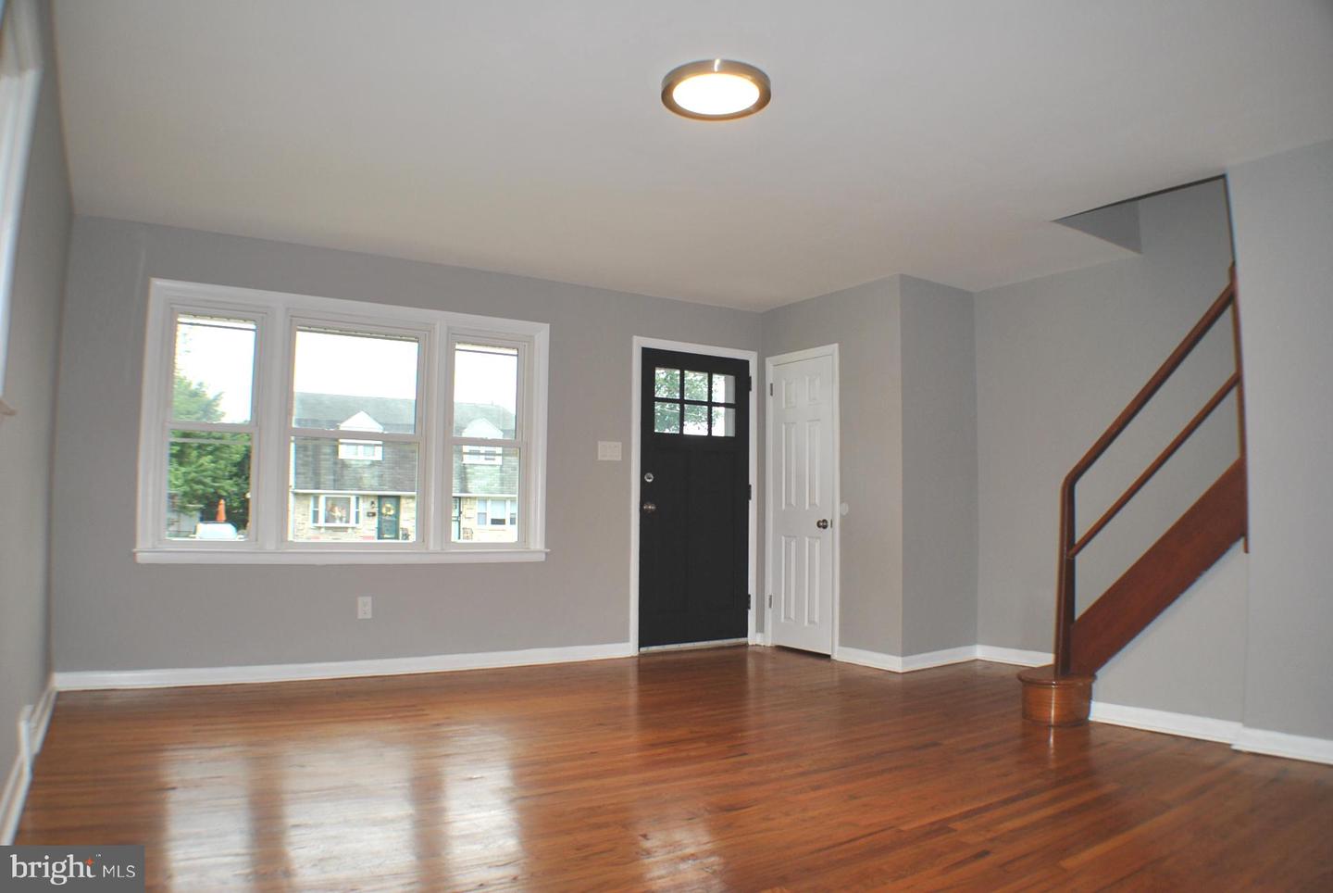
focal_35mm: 30
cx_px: 666
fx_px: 1112
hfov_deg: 61.9
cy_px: 446
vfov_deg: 43.7
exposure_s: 1/60
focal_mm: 20
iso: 200
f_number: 3.8
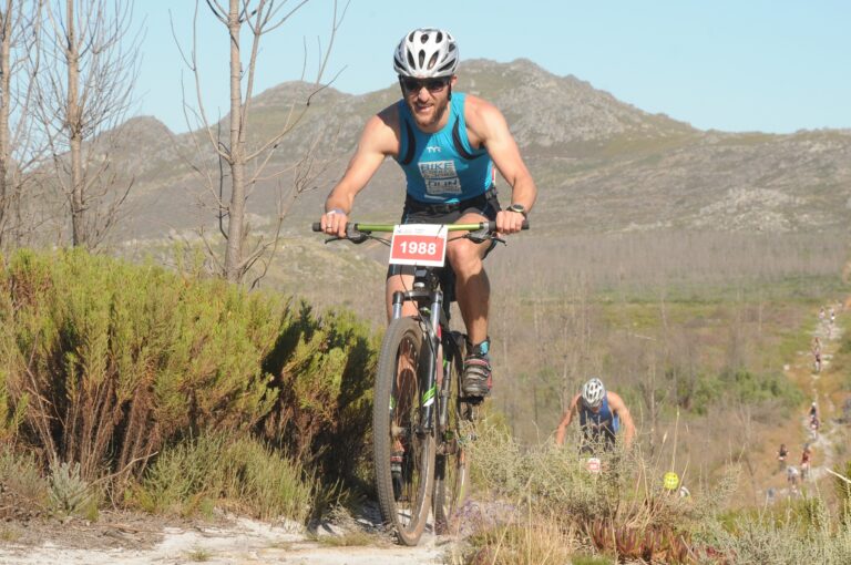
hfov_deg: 13.7
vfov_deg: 9.1
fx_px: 3541
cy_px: 282
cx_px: 426
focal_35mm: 150
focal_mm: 100
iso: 400
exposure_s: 1/320
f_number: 10
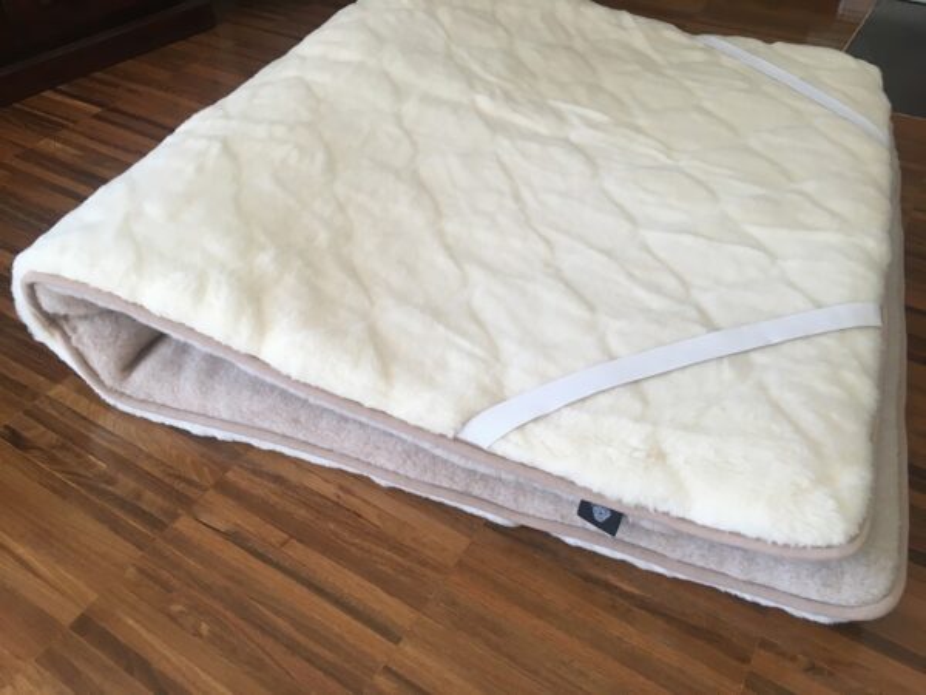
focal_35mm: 29
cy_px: 348
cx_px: 463
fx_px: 776
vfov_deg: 48.2
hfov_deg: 61.7
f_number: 2.2
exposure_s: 1/33
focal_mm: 4.15
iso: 32
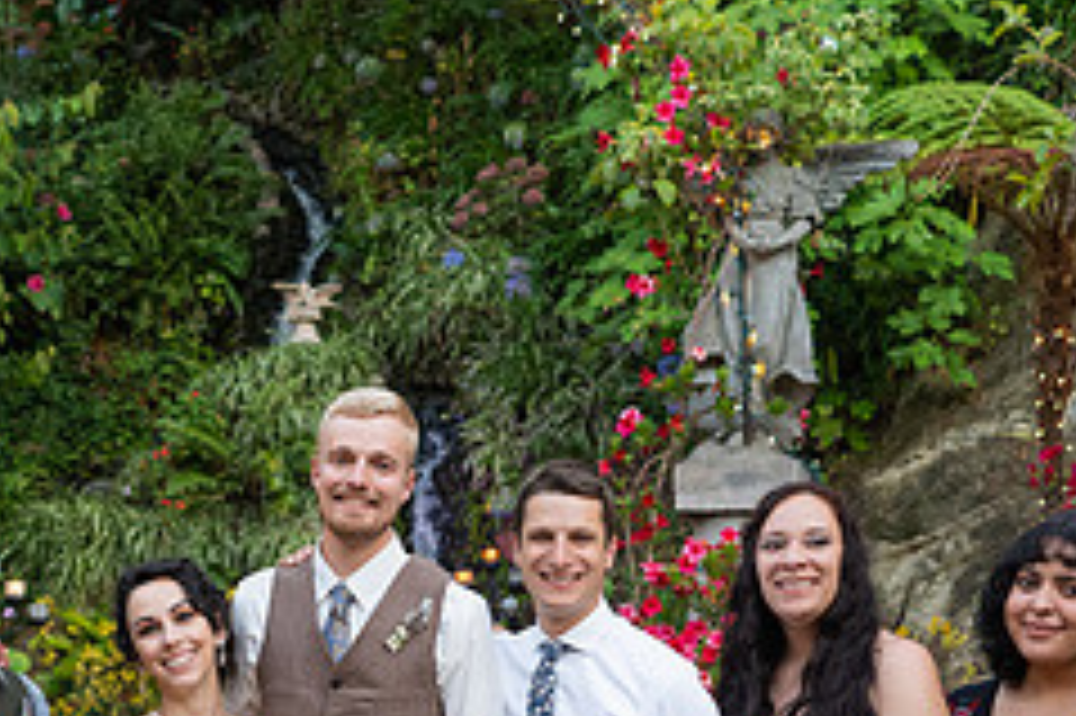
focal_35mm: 68
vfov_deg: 18.9
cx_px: 279
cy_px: 862
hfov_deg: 29.2
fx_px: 2031
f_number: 3.2
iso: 500
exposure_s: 1/250
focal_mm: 28
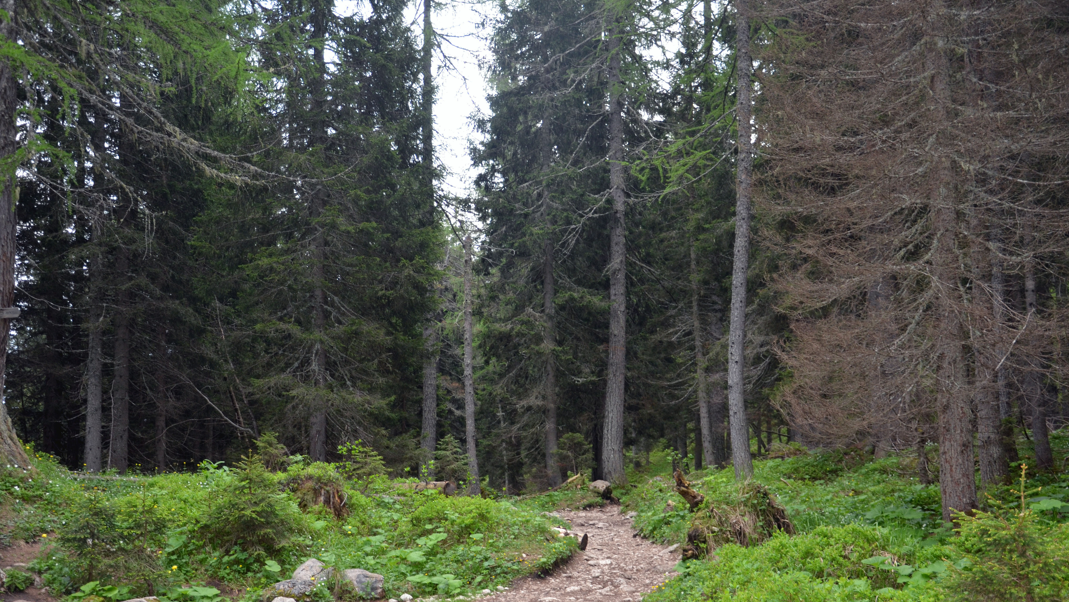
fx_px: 1162
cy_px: 336
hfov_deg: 49.4
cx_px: 532
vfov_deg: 29.0
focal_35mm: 41
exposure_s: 1/125
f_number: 4
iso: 280
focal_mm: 26
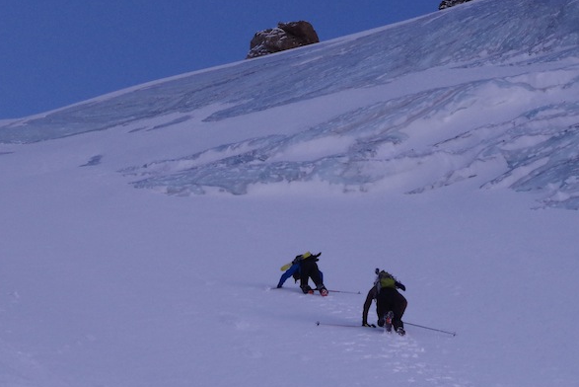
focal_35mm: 87
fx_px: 1400
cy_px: 131
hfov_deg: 23.4
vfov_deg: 15.7
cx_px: 274
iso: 1600
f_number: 10
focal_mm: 42.5
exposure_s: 1/3200
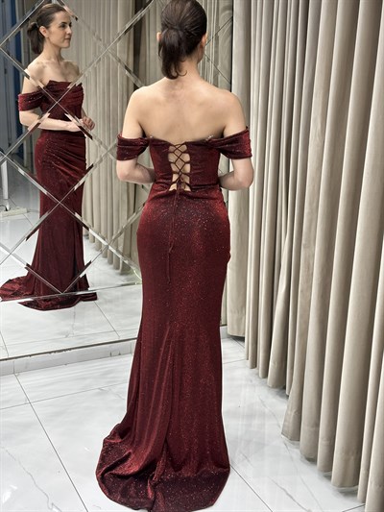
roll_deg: -2.0
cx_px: 192
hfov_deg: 30.3
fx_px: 710
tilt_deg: -16.1
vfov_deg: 39.6
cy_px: 256
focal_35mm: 48
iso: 64
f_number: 1.78
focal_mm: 6.86
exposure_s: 1/541
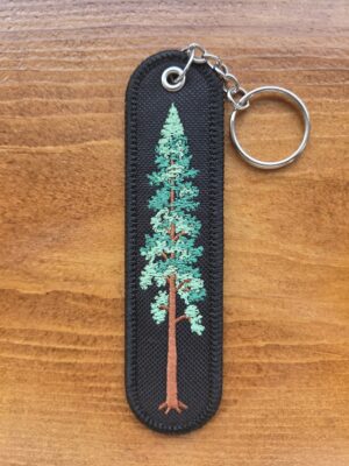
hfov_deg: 58.9
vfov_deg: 73.9
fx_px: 309
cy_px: 233
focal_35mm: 23
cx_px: 174
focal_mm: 5.4
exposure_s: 1/120
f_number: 1.8
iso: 400
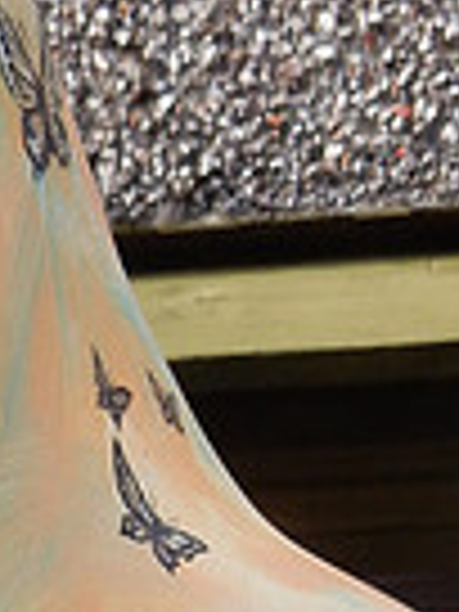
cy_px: 1300
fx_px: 1892
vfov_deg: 14.5
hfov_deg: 13.7
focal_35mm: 107
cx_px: 20
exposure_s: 1/250
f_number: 3.7
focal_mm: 4.5
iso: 125
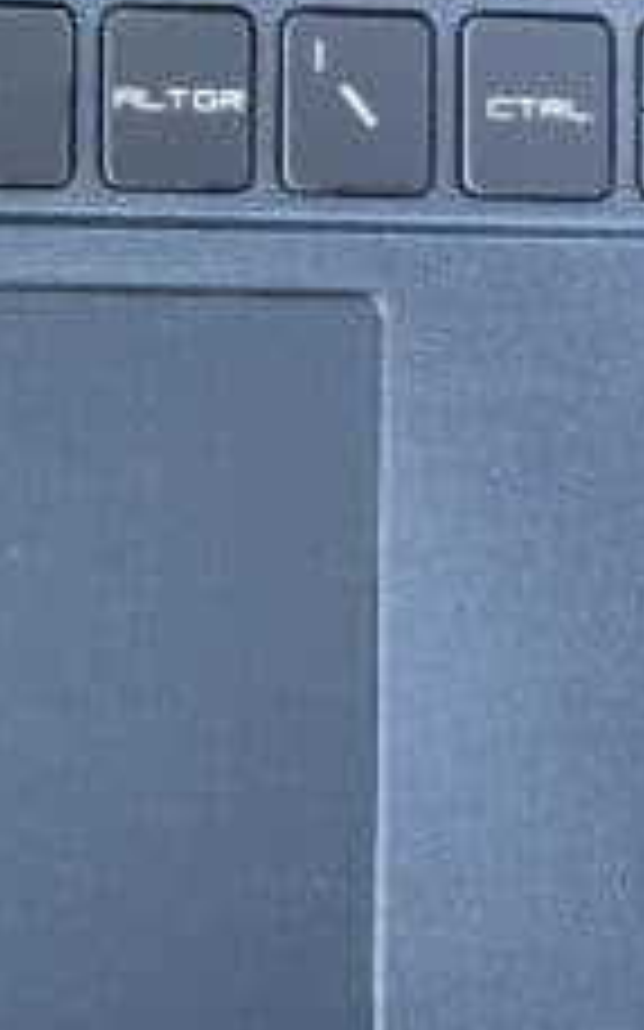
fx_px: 3063
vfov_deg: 18.1
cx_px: -162
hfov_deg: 11.7
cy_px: -216
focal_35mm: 109
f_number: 1.7
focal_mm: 6.3
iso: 80
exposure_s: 1/180
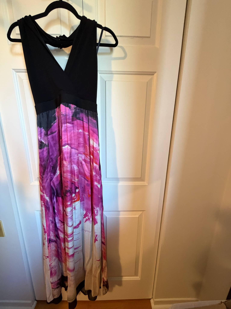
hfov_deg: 85.7
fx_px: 125
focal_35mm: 14
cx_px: 116
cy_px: 154
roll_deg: -0.9
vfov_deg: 102.1
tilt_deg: -13.5
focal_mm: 2.22
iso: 320
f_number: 2.2
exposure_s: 1/60
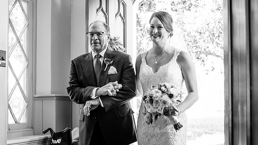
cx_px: 123
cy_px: 90
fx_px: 383
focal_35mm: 56
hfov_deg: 37.2
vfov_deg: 21.4
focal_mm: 35
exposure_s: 1/100
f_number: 4
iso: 2000
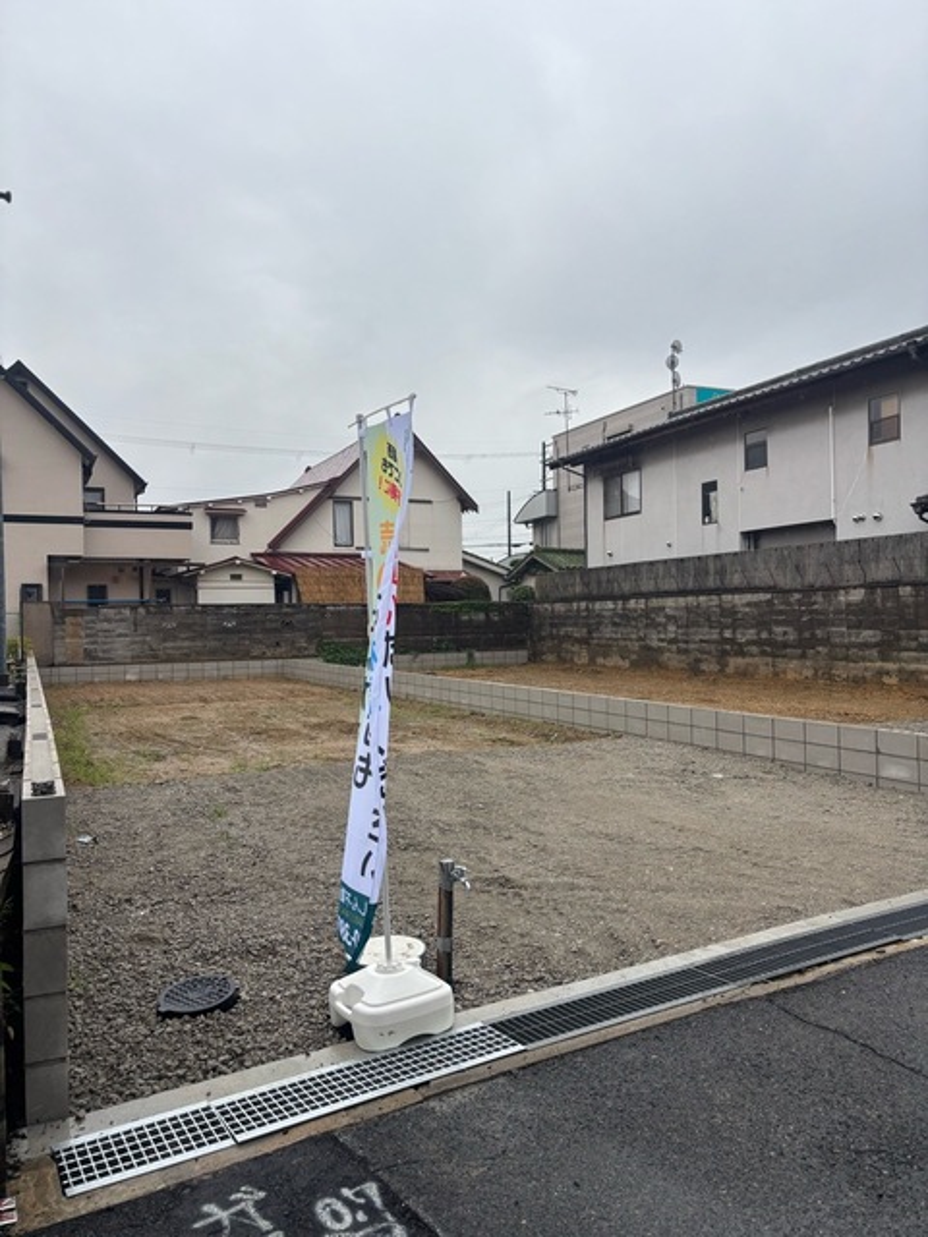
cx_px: 464
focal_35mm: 26
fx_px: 929
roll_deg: +1.0
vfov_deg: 67.3
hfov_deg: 53.1
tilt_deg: -1.5
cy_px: 618
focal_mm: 5.96
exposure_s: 1/547
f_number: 1.6
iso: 50
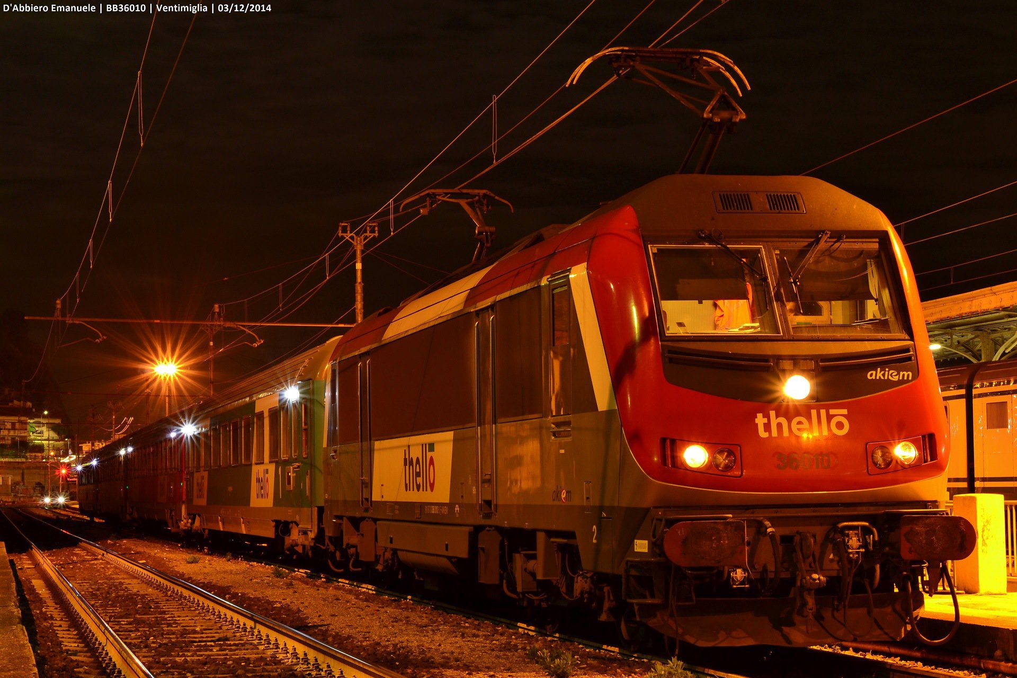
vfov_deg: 18.2
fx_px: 2119
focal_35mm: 75
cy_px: 339
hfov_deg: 27.0
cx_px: 508
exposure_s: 25
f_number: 13
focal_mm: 50
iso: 100
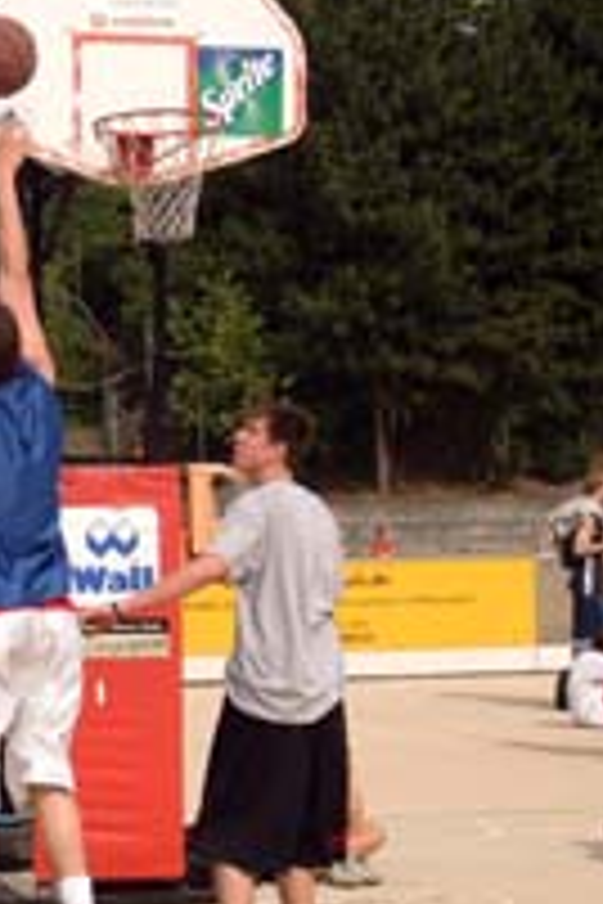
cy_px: 335
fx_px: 2688
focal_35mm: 107
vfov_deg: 19.1
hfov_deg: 12.6
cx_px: -14
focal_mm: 26
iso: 200
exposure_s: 1/500
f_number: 11
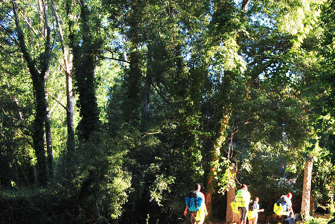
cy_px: 196
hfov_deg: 30.3
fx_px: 615
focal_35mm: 66
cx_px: 213
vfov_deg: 20.3
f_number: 5.6
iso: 400
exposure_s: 1/125
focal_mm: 22
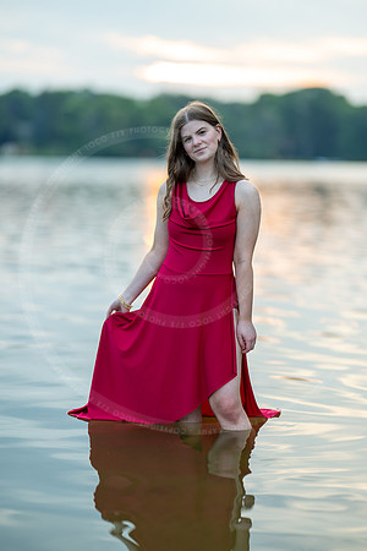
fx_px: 1300
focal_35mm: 85
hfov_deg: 16.1
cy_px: 276
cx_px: 184
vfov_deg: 23.9
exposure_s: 1/500
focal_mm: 85
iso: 200
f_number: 1.2
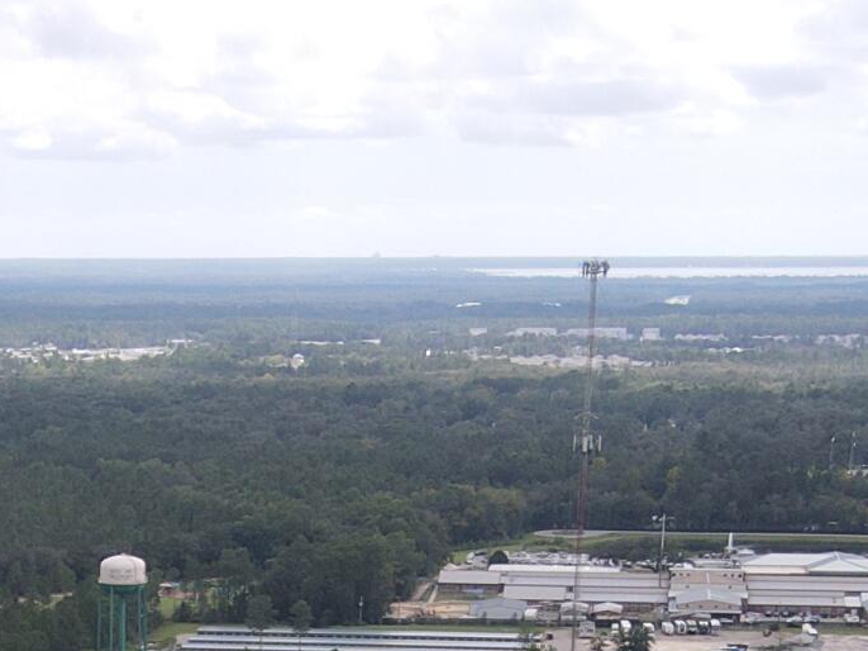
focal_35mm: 105
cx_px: 77
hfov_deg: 18.4
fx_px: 2632
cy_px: 1256
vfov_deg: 12.6
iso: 100
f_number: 2.8
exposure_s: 1/500
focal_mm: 4.5
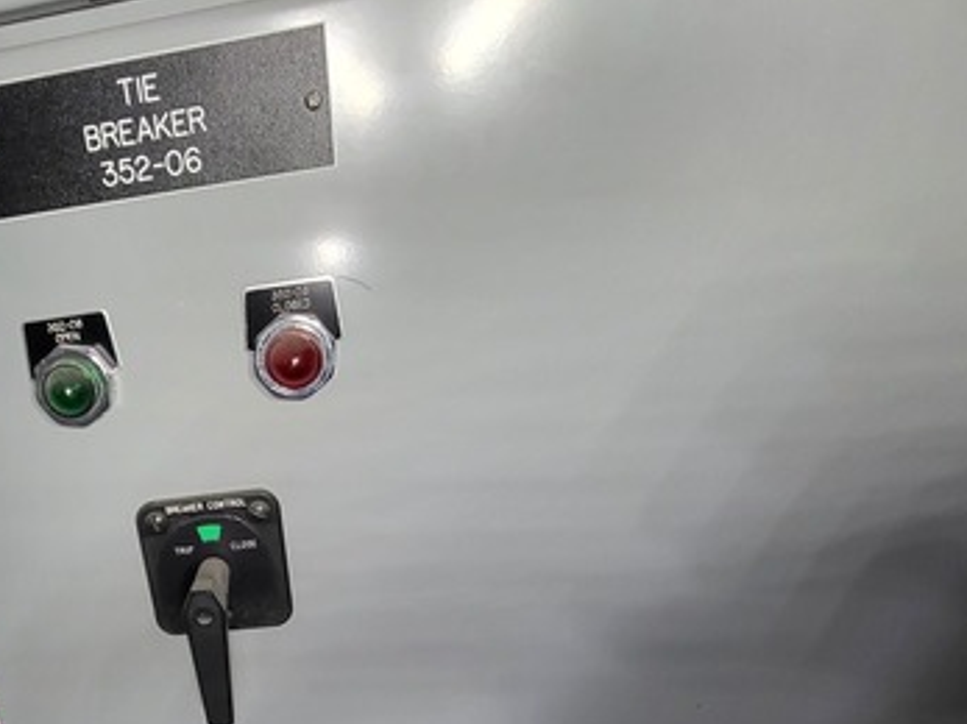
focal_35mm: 30
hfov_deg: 56.7
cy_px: 593
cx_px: 229
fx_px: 838
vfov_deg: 44.2
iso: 160
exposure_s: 1/60
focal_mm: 1.74
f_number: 2.2
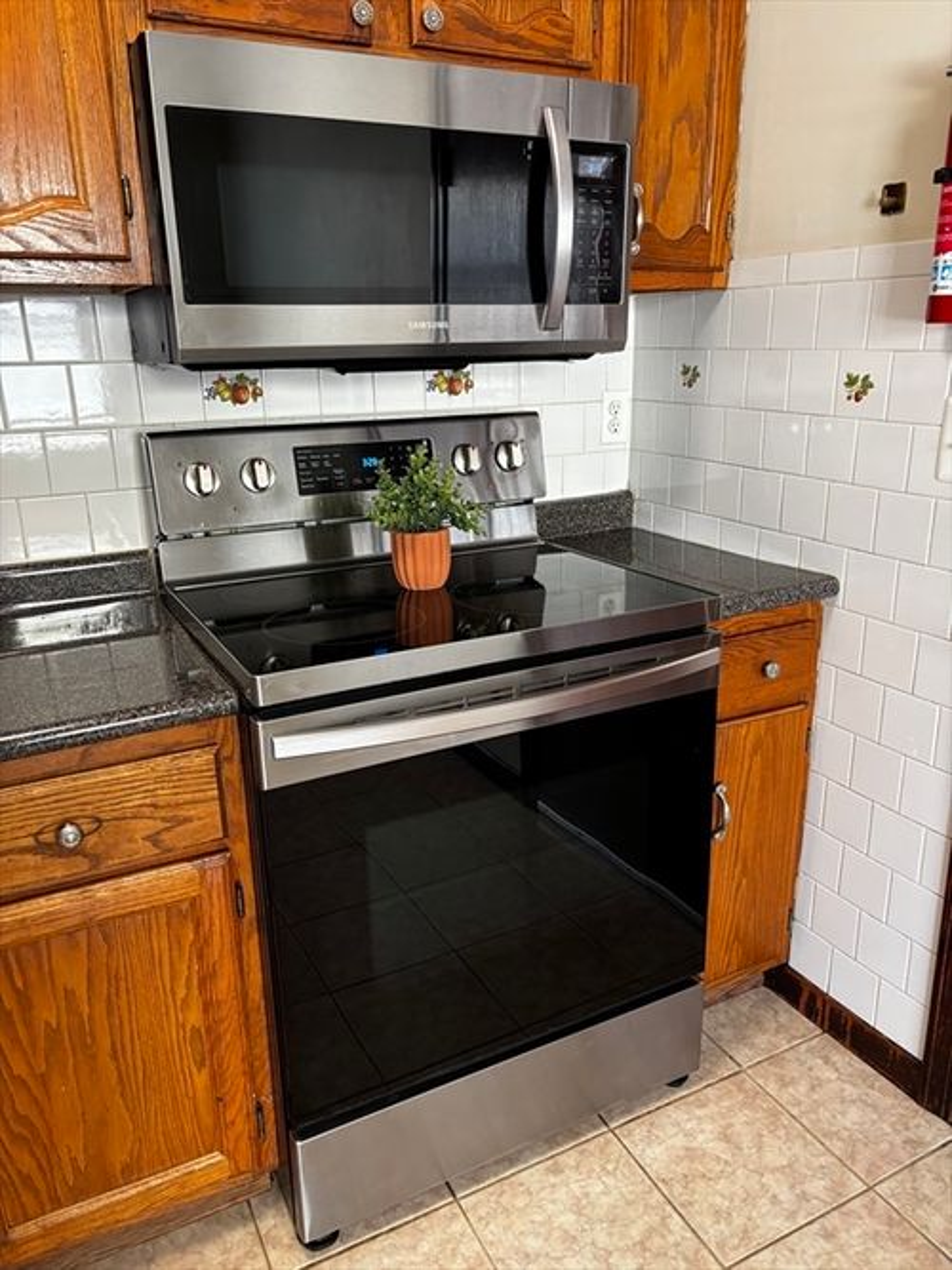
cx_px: 476
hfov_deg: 53.0
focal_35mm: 26
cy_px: 635
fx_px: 954
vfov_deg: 67.3
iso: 160
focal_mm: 5.96
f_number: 1.6
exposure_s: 1/60
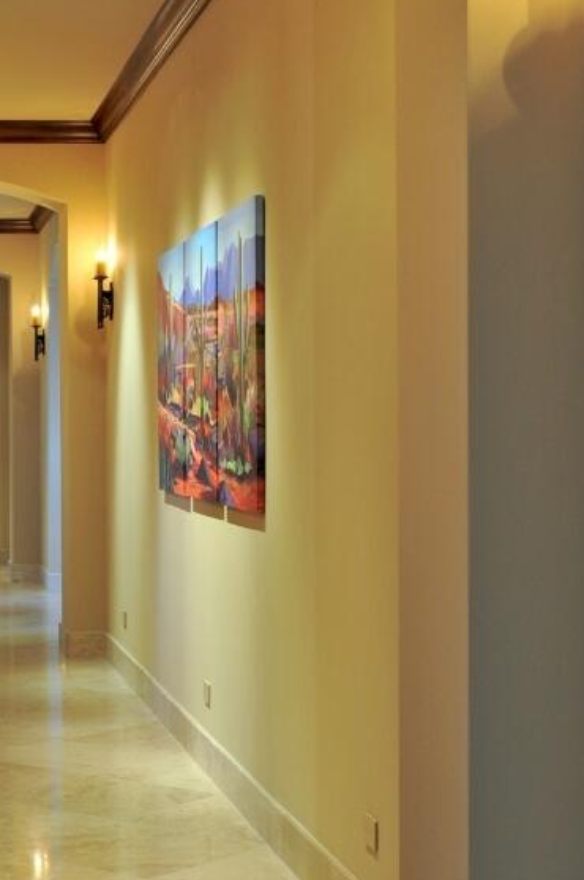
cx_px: 20
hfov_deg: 16.5
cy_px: 437
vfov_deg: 25.1
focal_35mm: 81
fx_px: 1976
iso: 400
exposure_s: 1/10
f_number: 5.6
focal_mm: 32
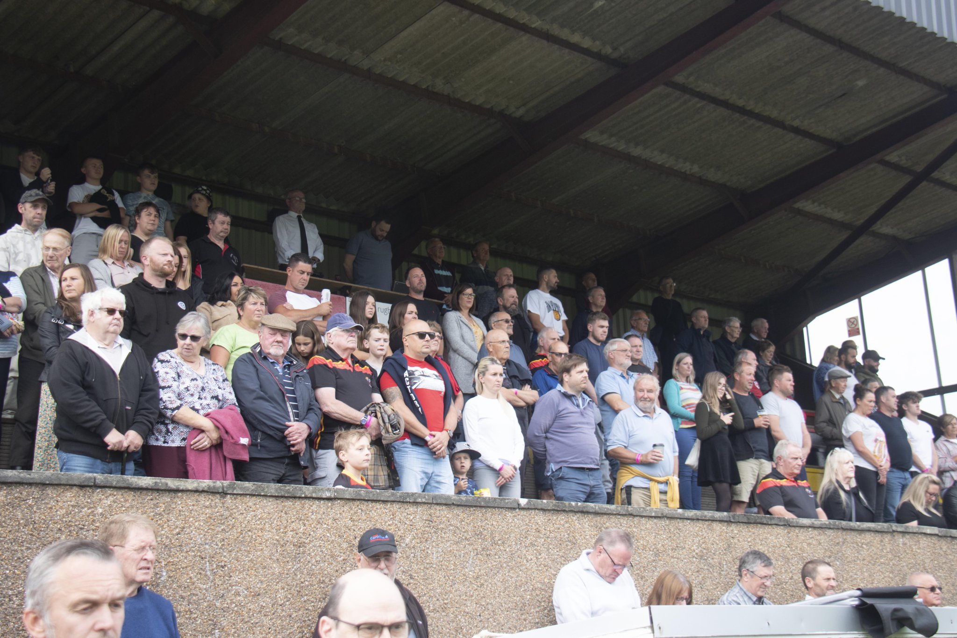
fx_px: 1395
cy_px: 319
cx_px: 478
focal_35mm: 52
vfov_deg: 25.7
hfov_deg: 37.9
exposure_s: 1/640
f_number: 4.5
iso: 500
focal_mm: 35
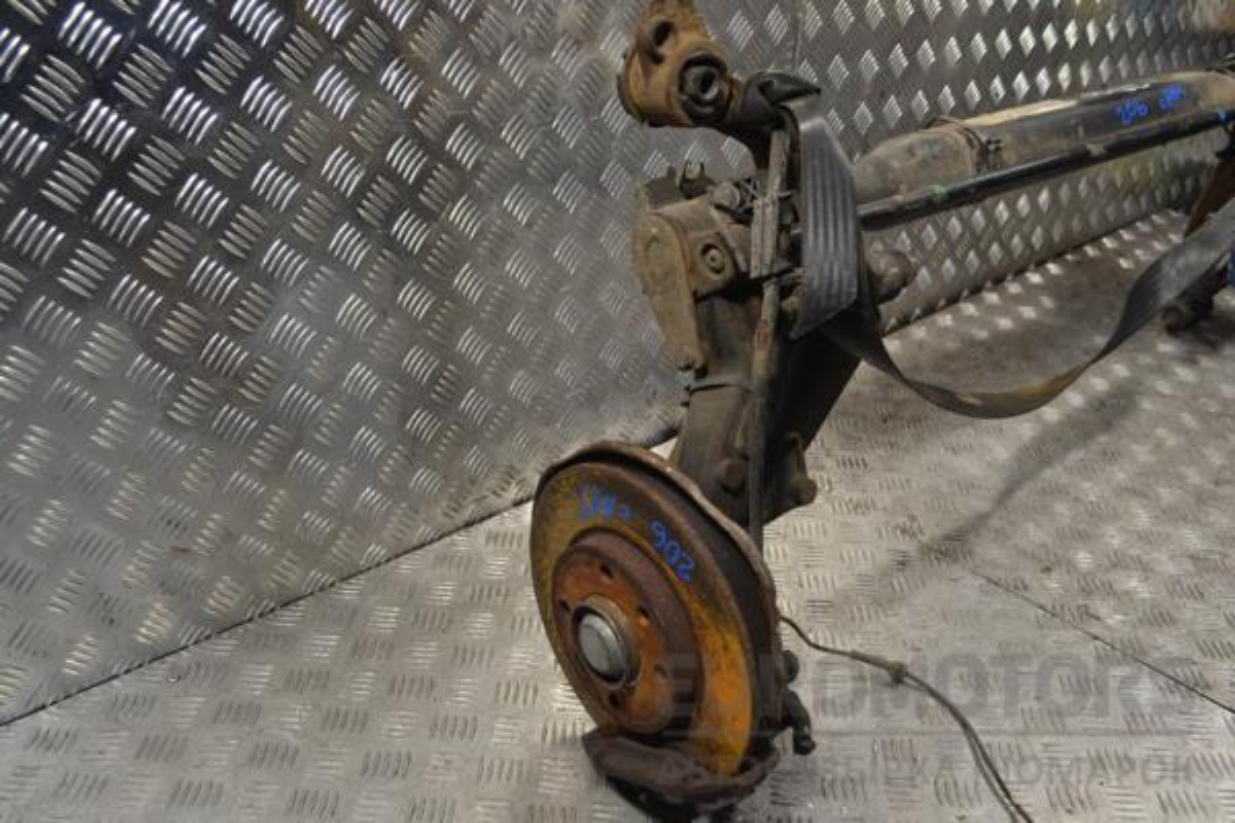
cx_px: 618
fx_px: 1132
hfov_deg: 57.2
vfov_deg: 40.0
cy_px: 412
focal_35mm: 33
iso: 400
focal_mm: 22
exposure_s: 1/125
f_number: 5.6
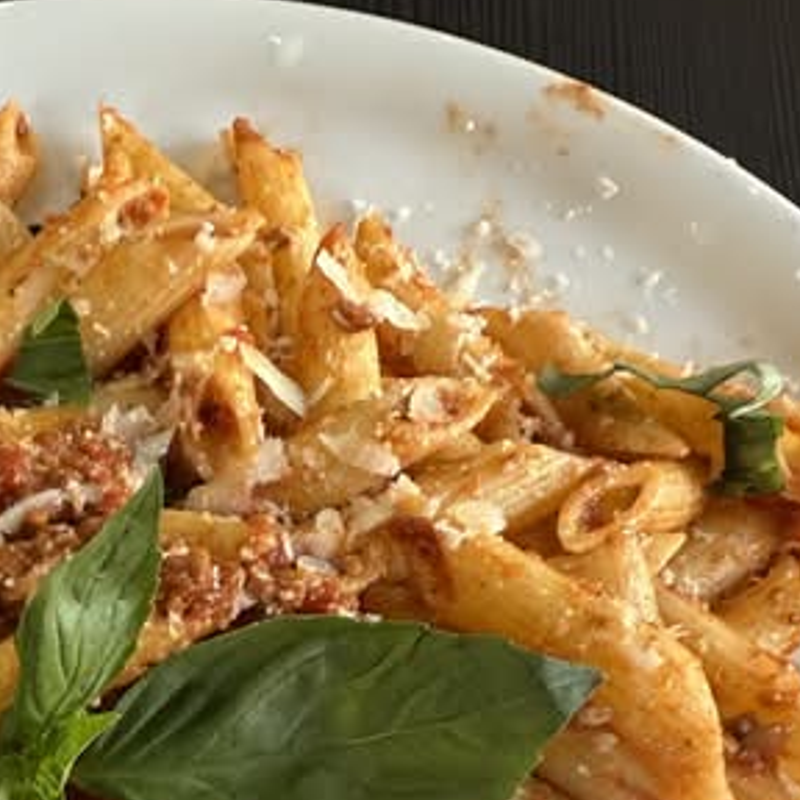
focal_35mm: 54
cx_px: 89
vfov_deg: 29.1
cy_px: 840
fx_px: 1412
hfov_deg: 30.3
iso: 250
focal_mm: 2.22
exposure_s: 1/60
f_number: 2.2
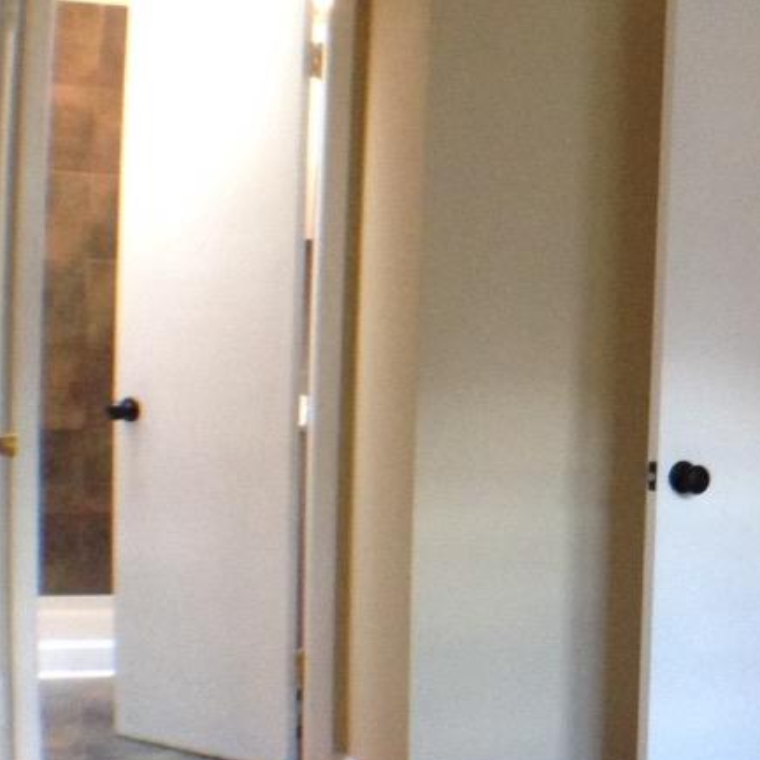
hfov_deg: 16.8
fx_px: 2409
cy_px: 384
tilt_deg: -2.8
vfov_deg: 17.9
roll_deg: -4.1
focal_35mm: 97
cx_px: 1023
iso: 160
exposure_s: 1/20
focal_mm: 4.12
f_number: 2.4
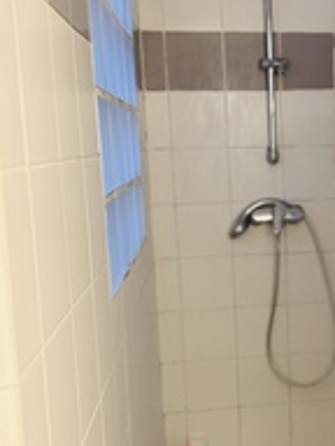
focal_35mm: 57
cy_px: 275
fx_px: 735
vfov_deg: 33.6
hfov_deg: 24.8
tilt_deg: -9.8
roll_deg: +0.8
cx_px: 311
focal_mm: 6.76
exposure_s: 1/50
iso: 400
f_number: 1.78
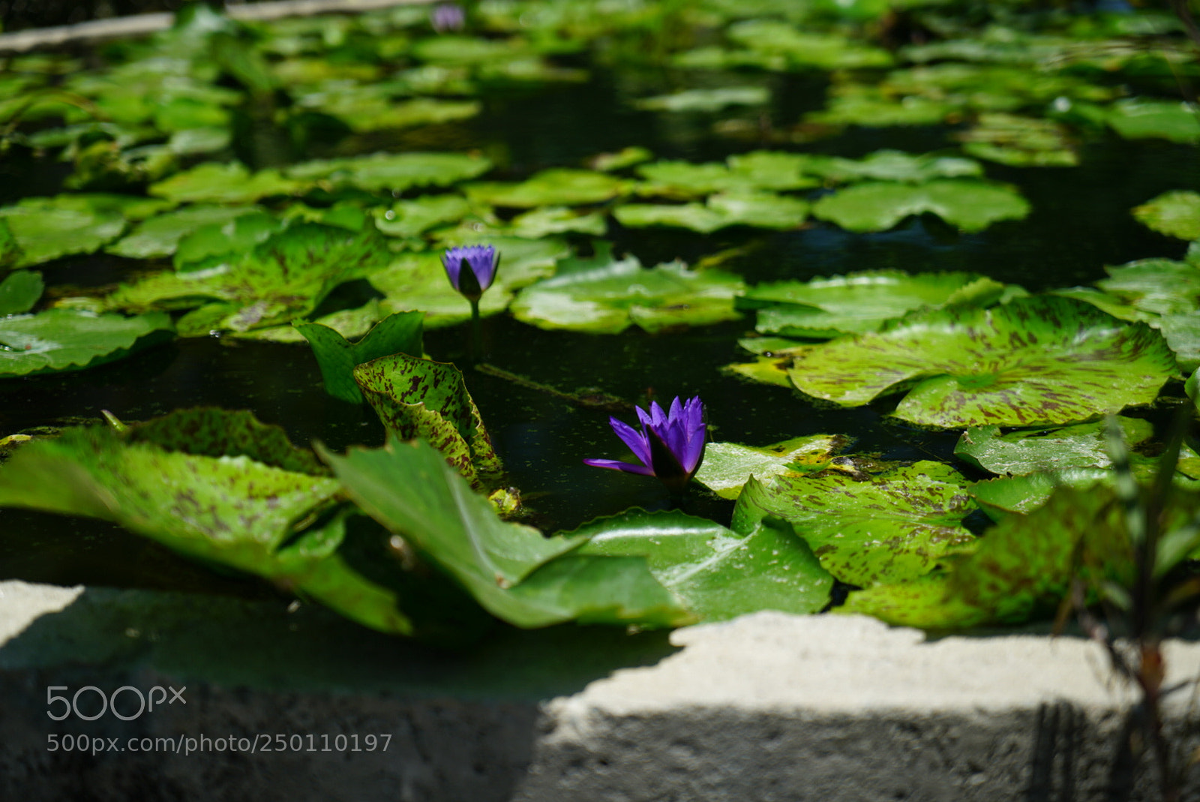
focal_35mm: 70
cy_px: 401
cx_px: 600
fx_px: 2335
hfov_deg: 28.8
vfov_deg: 19.5
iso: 100
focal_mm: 70
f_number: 4
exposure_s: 1/400
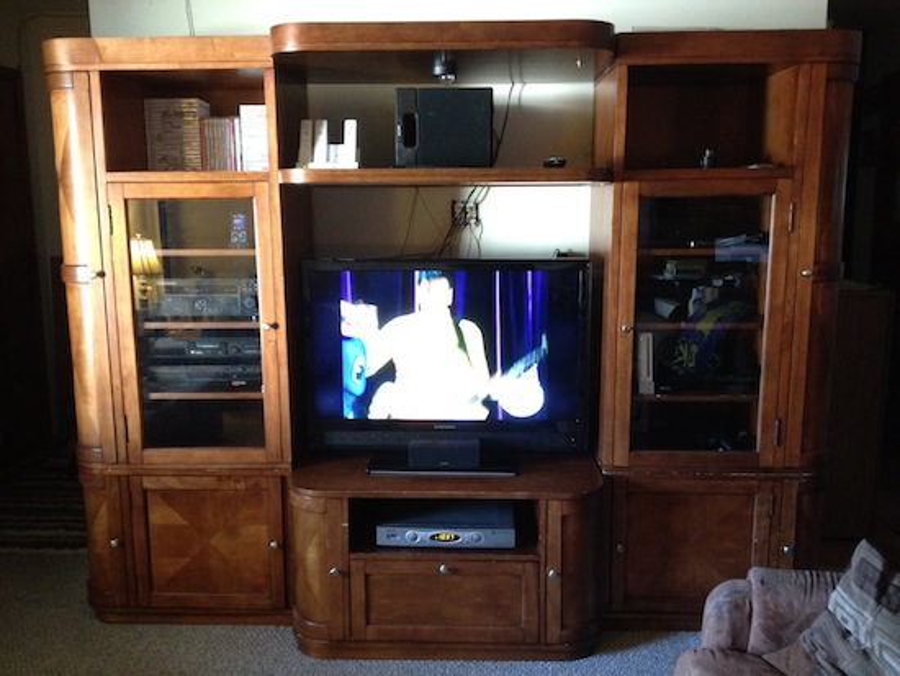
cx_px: 450
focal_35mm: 35
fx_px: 910
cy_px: 338
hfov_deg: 52.6
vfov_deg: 40.7
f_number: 2.4
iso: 400
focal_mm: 4.28
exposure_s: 1/15
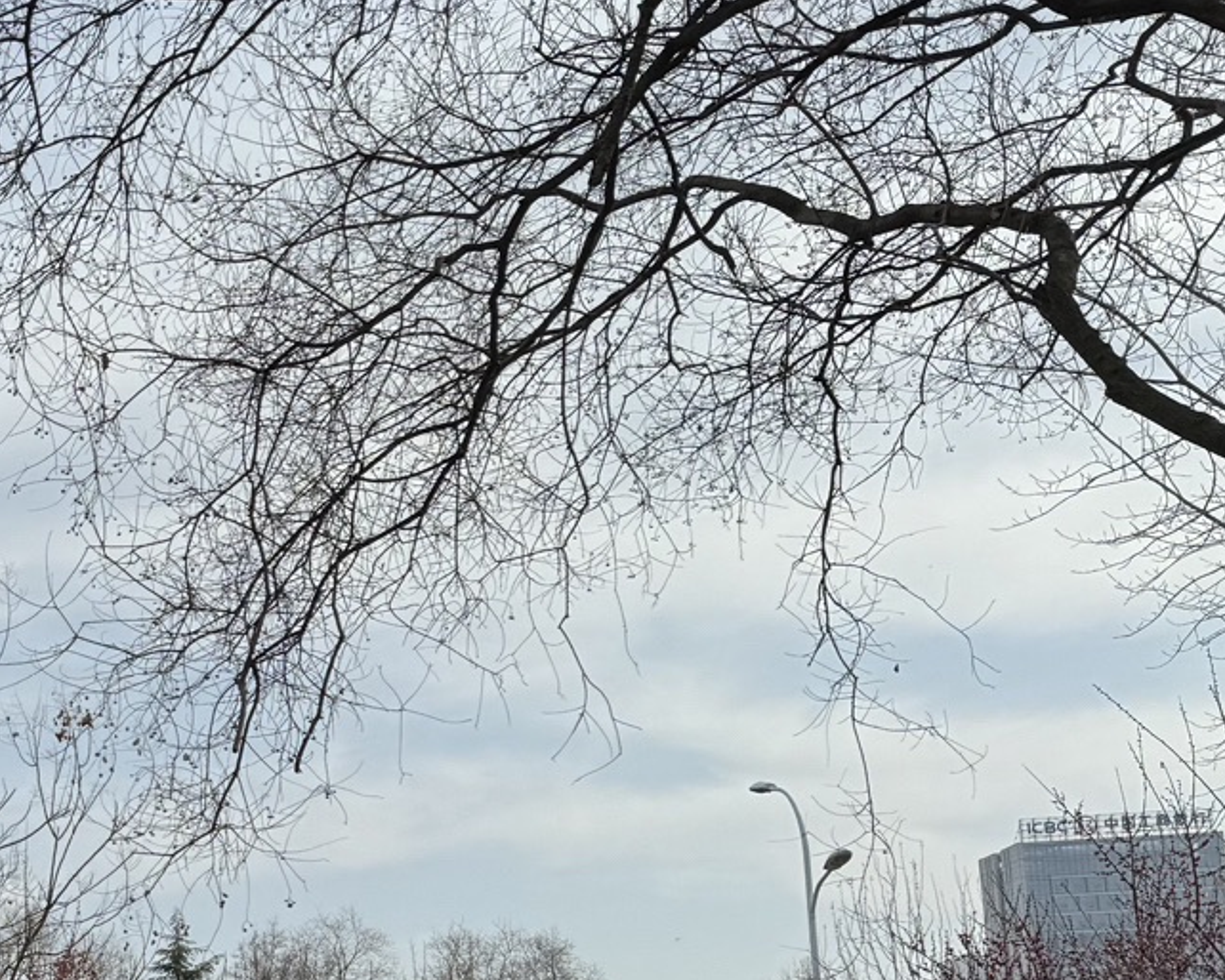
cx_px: -584
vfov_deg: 20.5
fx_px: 2647
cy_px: 909
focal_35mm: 73
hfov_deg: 21.9
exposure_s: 1/7092
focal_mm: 6.86
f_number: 1.78
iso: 80
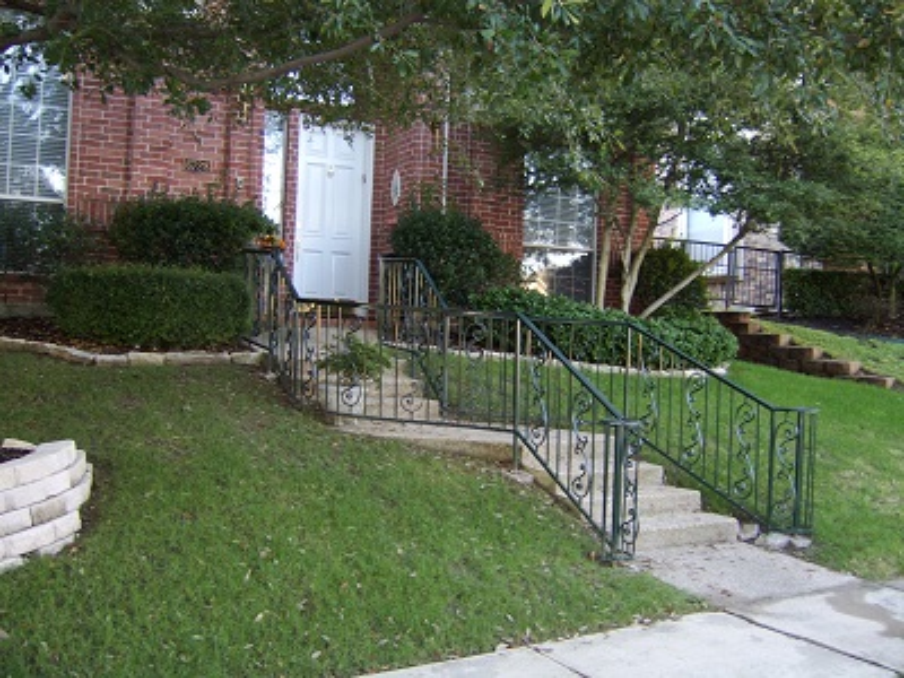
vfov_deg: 45.4
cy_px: 339
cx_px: 452
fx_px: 810
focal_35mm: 31
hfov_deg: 58.4
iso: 71
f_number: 2.7
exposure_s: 1/30
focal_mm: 8.13
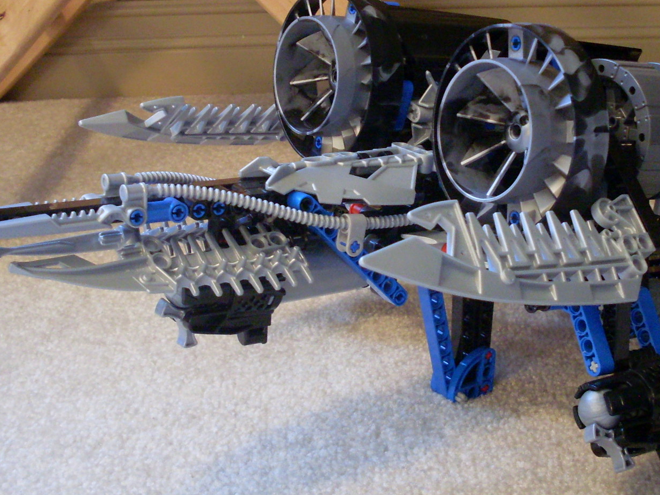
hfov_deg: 30.7
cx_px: 390
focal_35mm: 63
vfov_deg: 23.2
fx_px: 1201
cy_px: 156
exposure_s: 1/15
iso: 200
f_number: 2.8
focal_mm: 6.3
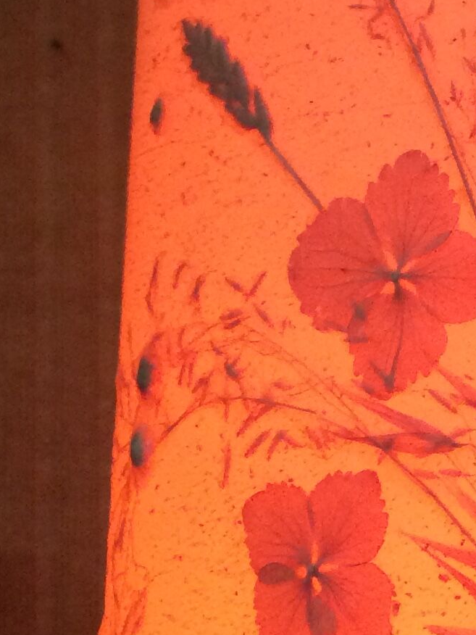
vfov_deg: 17.8
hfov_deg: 13.2
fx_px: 1980
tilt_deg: +7.5
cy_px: 16
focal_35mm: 108
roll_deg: +0.5
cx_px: 629
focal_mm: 4.15
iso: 80
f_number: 2.2
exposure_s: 1/33
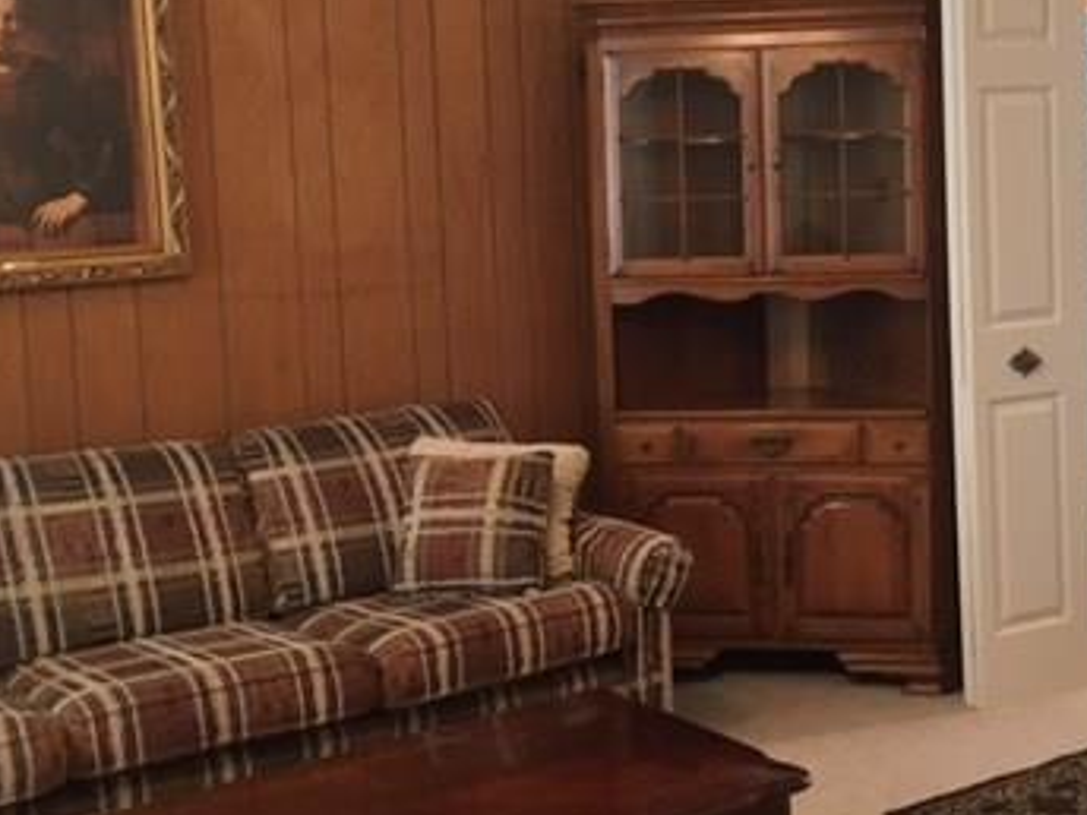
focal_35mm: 54
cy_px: 329
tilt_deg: -4.8
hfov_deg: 35.2
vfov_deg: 27.0
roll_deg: +3.2
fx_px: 1696
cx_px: 724
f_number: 2.2
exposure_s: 1/15
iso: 200
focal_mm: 4.15
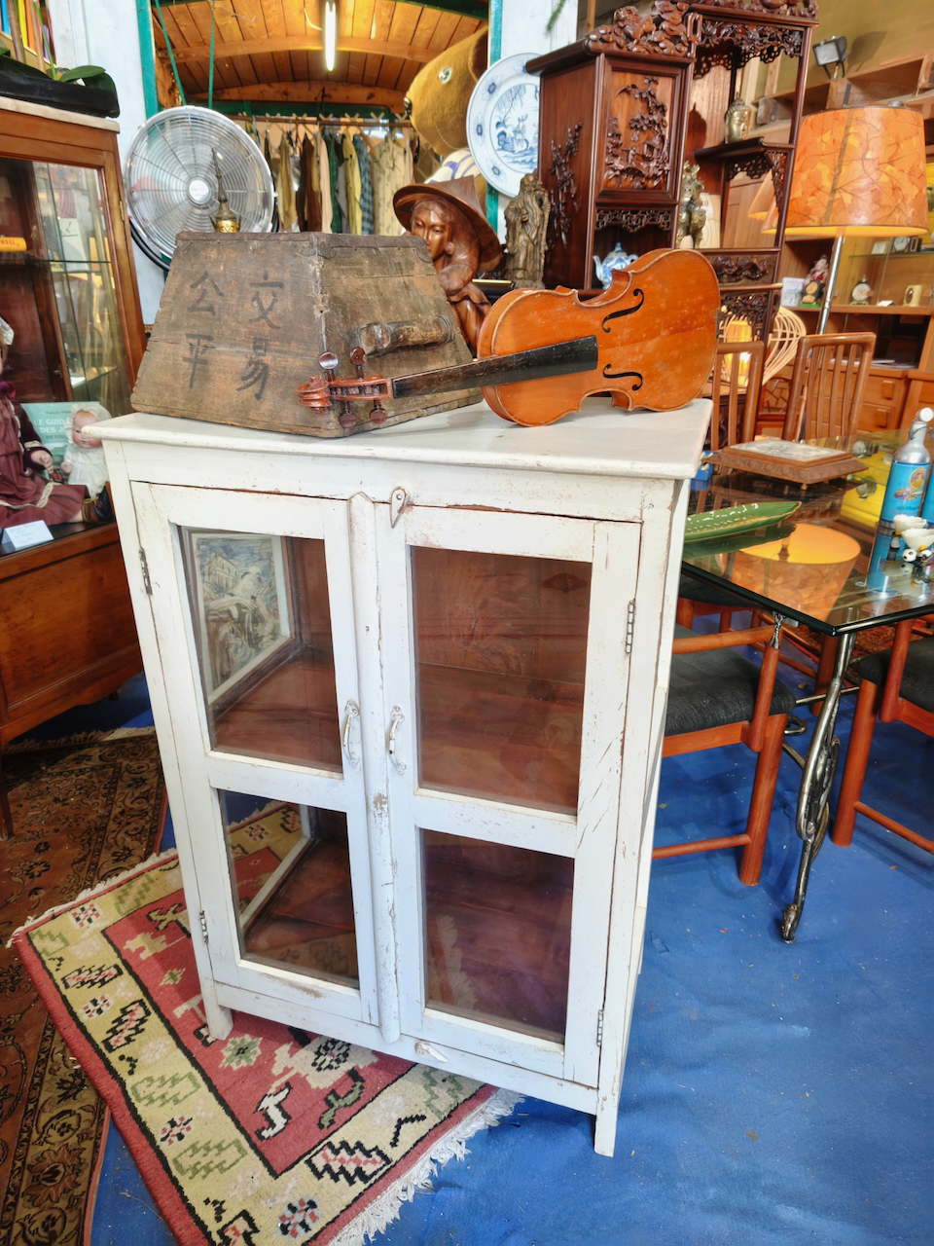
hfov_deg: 58.9
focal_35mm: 23
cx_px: 467
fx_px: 827
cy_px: 623
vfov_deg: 73.9
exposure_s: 1/33.3
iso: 1000
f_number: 1.7
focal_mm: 5.35
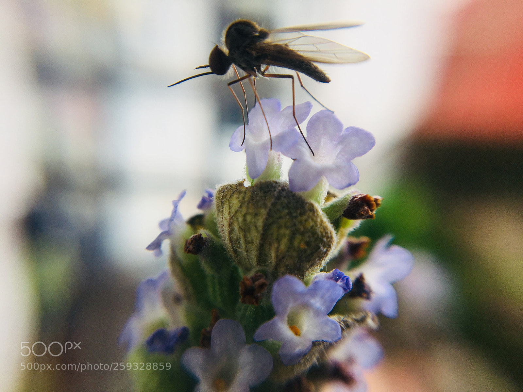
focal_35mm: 29
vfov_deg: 48.2
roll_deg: -2.1
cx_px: 262
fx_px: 438
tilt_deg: -9.8
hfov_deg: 61.7
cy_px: 196
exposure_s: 1/761
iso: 25
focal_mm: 4.15
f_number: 2.2
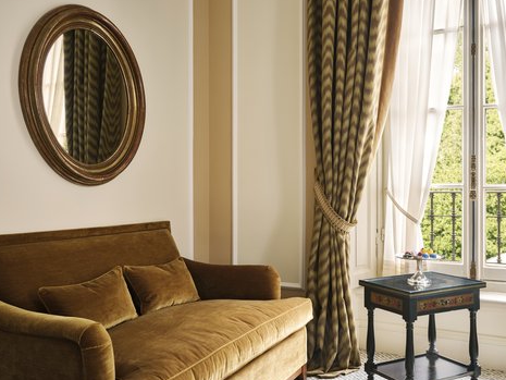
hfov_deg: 56.8
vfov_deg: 44.2
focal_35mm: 32
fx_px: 468
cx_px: 254
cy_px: 188
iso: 400
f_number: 11
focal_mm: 39.6
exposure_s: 1.3
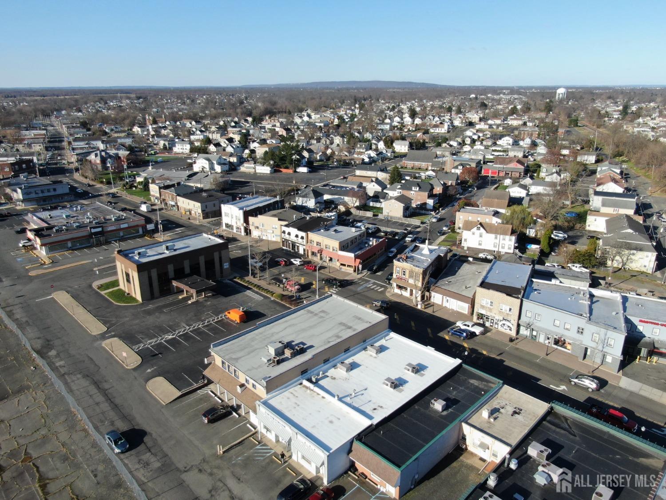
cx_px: 333
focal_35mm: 24
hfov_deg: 71.6
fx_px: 462
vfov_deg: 56.8
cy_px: 250
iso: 110
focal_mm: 4.39
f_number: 2.8
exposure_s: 1/1250
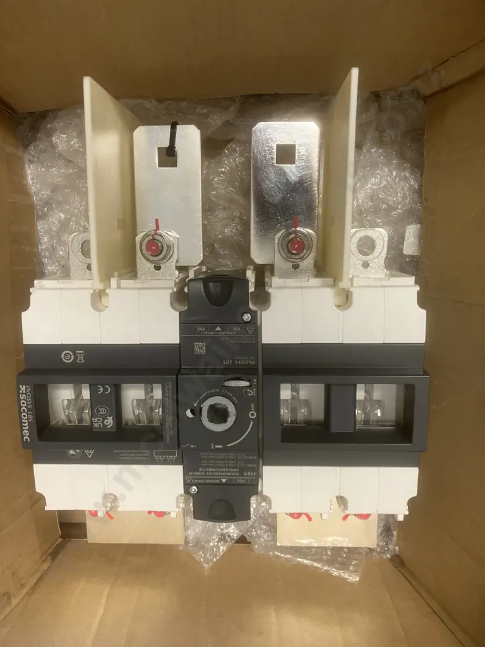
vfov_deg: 63.4
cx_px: 242
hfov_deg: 49.7
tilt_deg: -79.3
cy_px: 324
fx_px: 523
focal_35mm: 28
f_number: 1.8
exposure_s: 1/50
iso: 100
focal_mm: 3.99
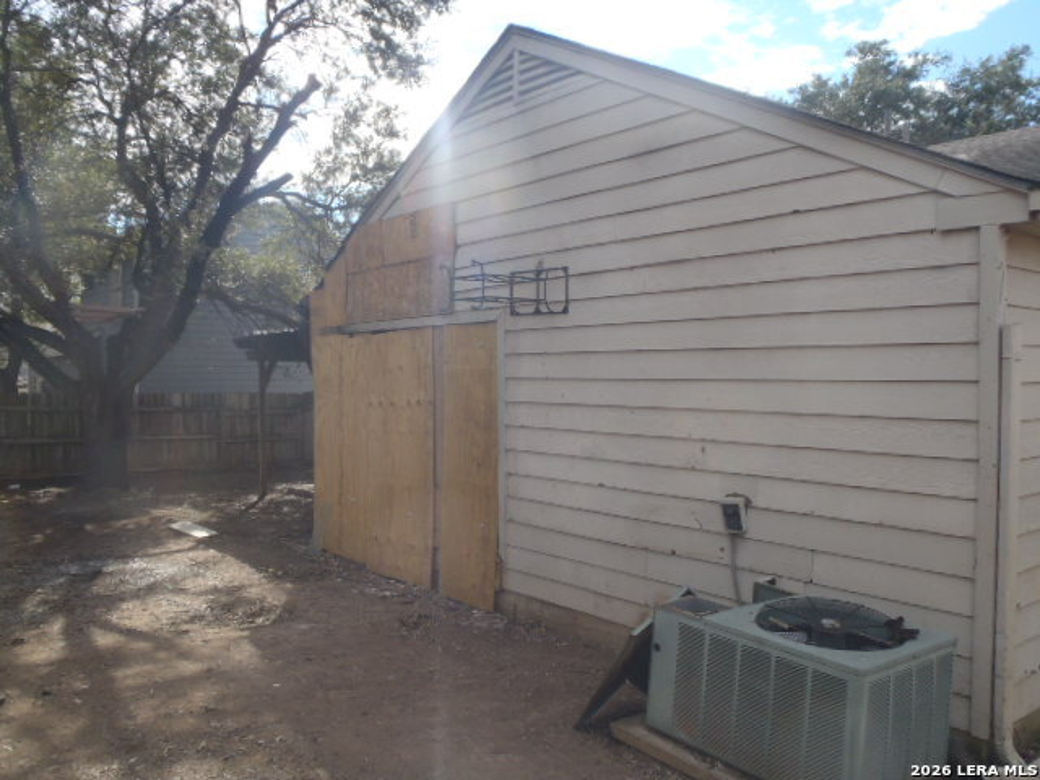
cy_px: 390
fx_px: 841
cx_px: 520
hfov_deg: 63.4
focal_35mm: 28
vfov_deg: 49.7
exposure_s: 1/400
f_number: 3.9
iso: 80
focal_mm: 5
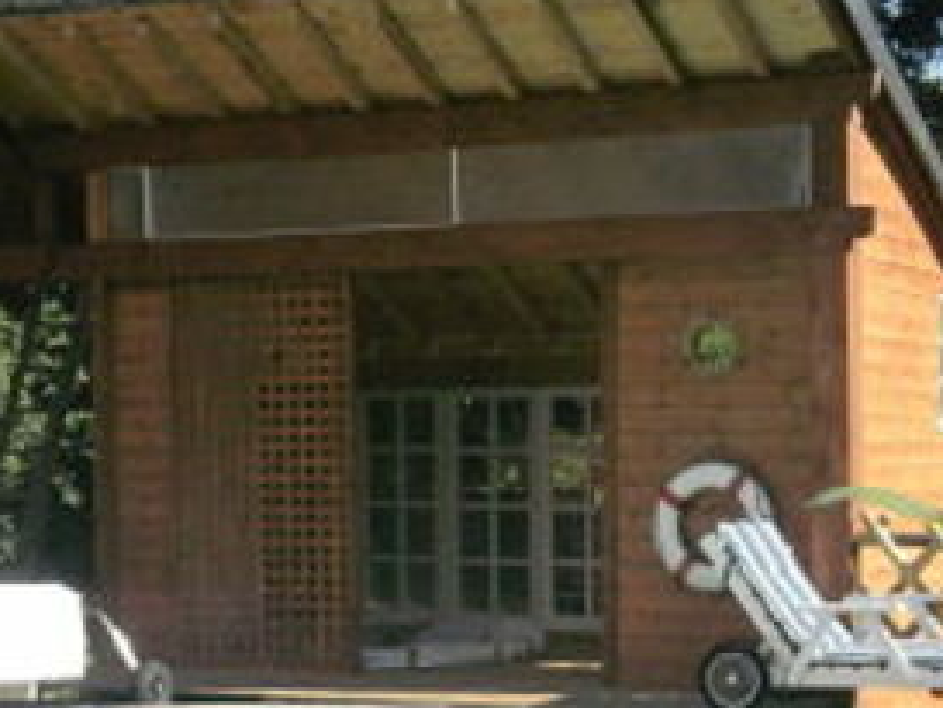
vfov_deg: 17.3
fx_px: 2289
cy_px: 625
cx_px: 585
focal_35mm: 84
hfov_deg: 23.2
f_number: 10.1
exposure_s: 1/400
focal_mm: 7.61
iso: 400
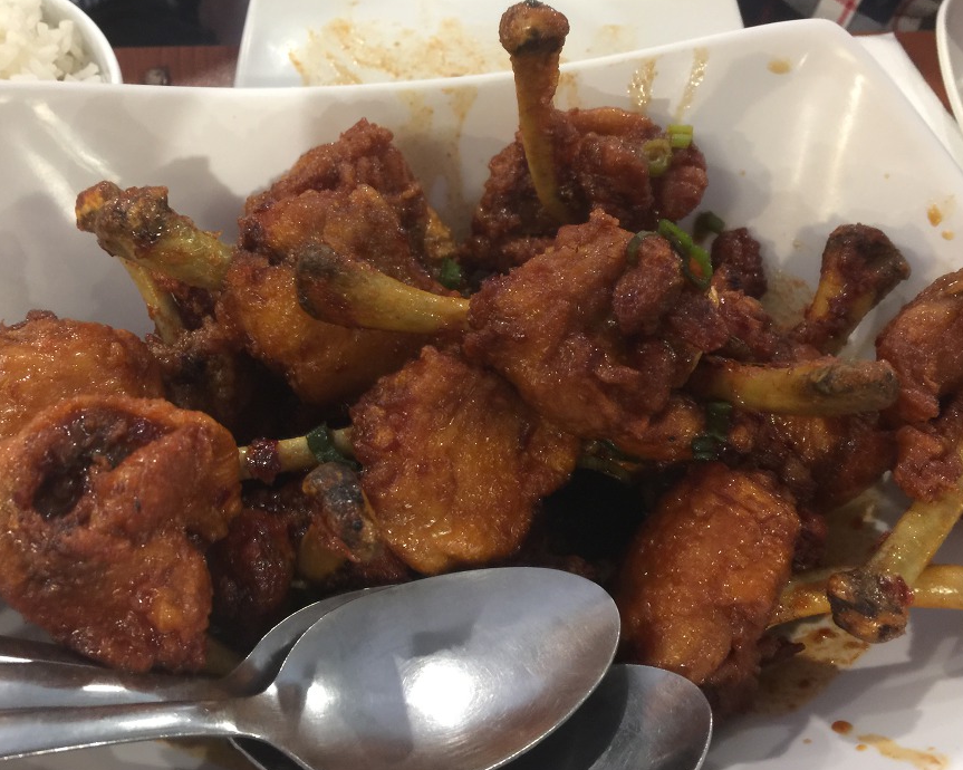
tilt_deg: -56.2
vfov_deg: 47.1
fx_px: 883
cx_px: 469
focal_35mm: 31
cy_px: 385
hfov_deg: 57.2
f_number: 2.2
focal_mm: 4.15
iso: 80
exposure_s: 1/4
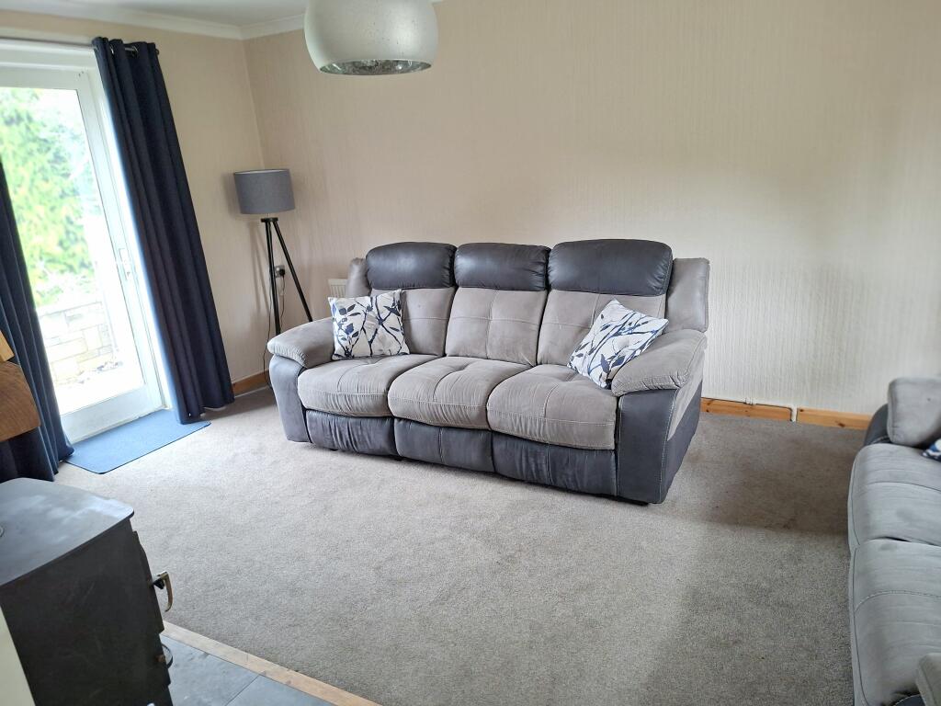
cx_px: 470
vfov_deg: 58.9
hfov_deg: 73.9
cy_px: 353
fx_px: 625
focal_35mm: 23
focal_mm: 5.54
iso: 320
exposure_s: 1/100
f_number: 1.8
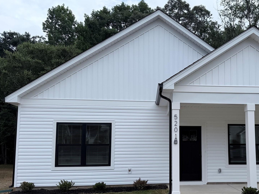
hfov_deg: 52.5
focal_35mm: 34
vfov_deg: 41.4
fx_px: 254
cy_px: 125
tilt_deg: +6.0
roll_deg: +0.2
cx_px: 182
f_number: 1.78
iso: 80
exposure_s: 1/7353
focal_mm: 6.76
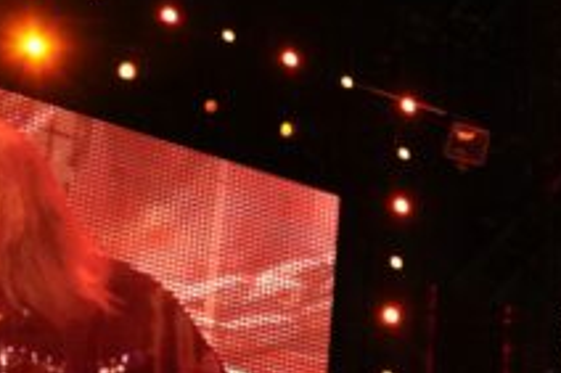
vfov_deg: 13.2
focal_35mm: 98
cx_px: 871
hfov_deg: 18.2
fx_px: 1526
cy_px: 556
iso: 2000
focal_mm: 18
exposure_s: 1/160
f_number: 3.5
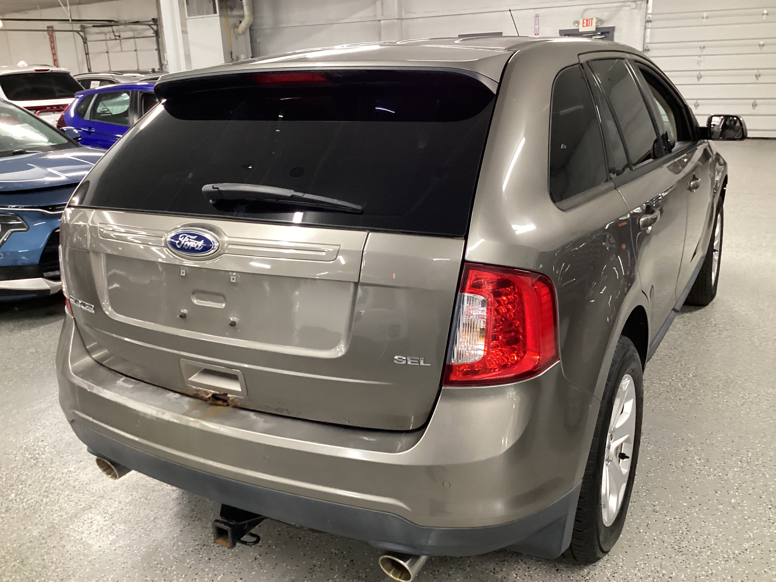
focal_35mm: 31
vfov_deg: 45.4
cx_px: 388
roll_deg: +1.0
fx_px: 695
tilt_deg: -18.9
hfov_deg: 58.4
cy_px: 291
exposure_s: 1/33
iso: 320
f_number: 2.4
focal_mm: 3.3
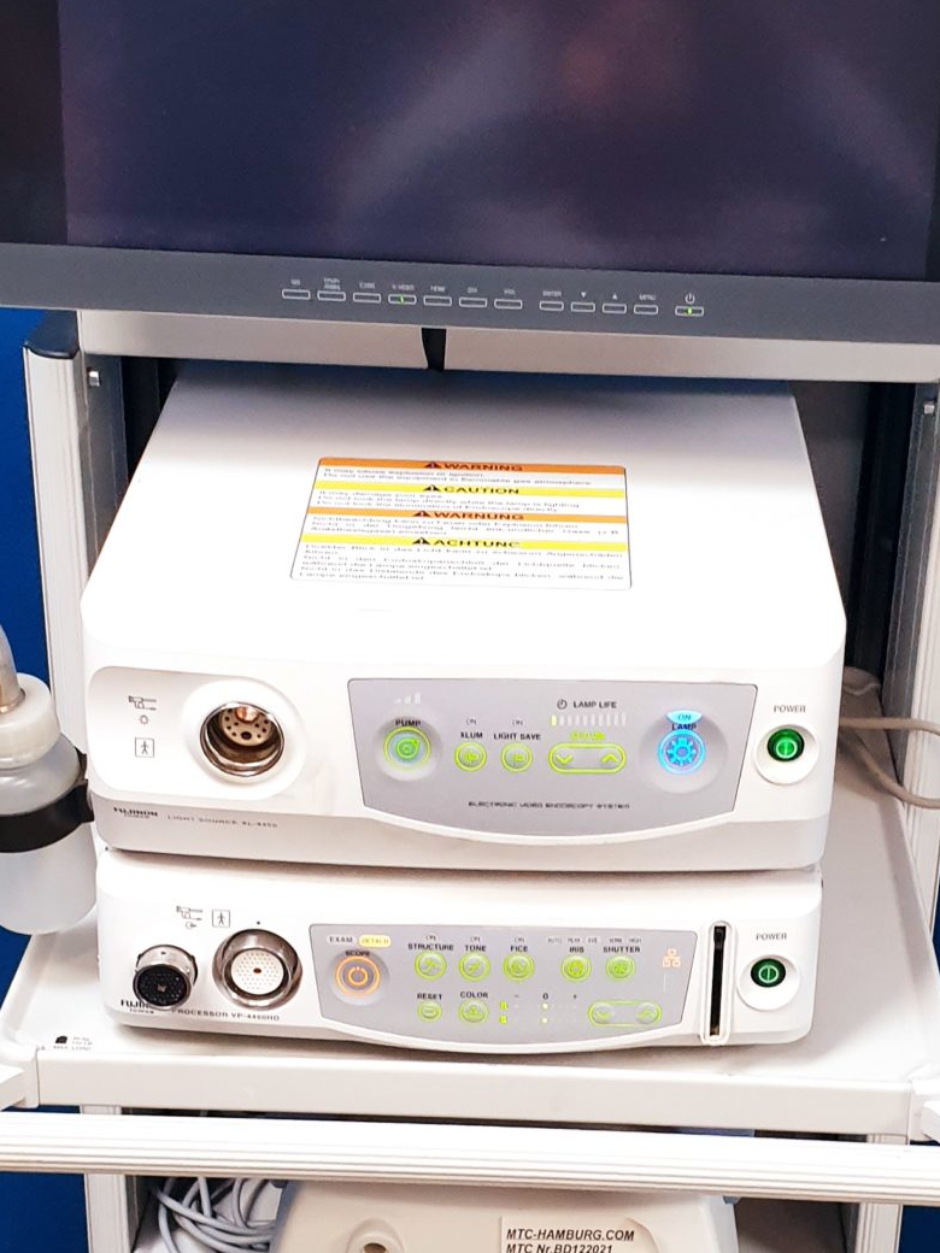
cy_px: 801
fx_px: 2317
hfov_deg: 22.9
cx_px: 557
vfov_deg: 30.1
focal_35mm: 64
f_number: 2.4
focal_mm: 4.3
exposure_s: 1/50
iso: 200
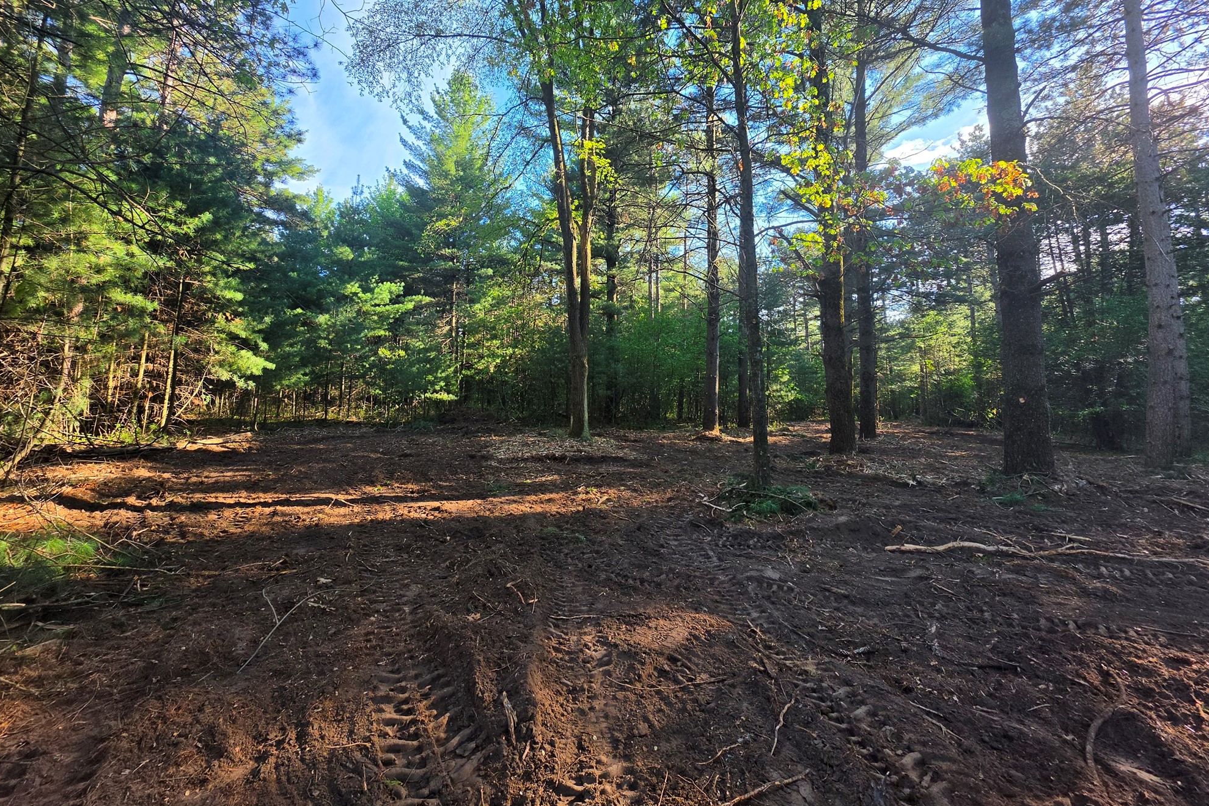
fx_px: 470
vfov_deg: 80.7
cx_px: 601
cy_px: 342
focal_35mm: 14
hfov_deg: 104.2
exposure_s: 1/349
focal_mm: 2.2
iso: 32
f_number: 1.9
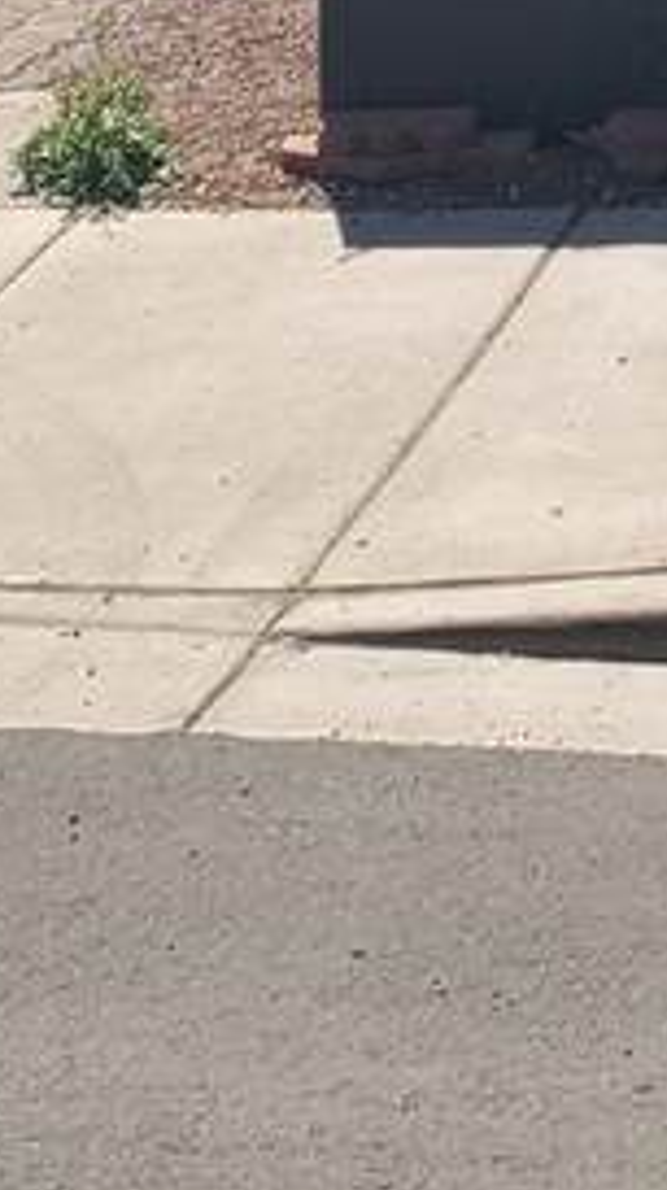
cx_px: 1190
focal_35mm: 133
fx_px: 4193
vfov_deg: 14.9
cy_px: -619
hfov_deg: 8.7
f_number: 2.4
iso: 50
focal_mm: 4.3
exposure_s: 1/1614
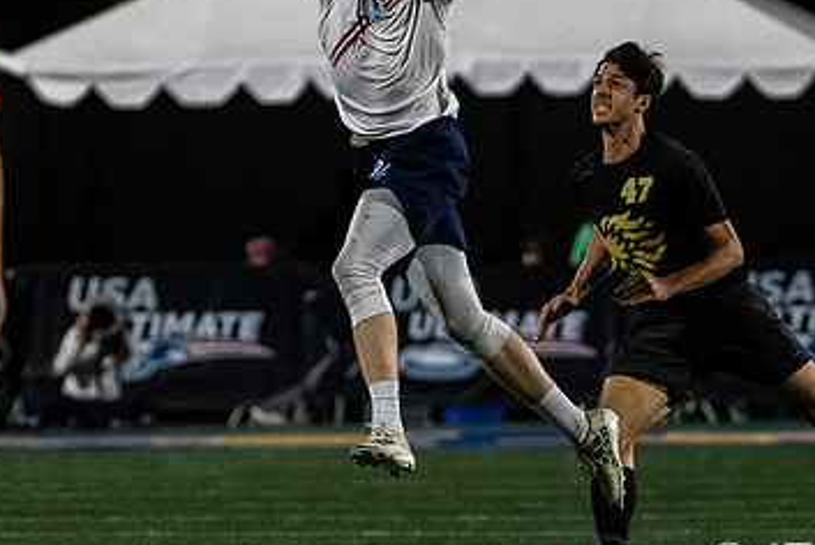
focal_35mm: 728
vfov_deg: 1.9
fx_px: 16494
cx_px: 406
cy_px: 277
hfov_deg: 2.8
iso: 5000
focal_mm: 240
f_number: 4
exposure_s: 1/1000
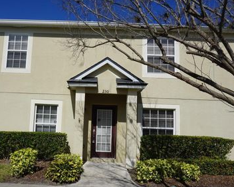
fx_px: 221
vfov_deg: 45.7
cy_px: 97
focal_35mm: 32
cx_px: 90
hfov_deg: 55.2
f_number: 11
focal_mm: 16
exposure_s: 1/320
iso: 100
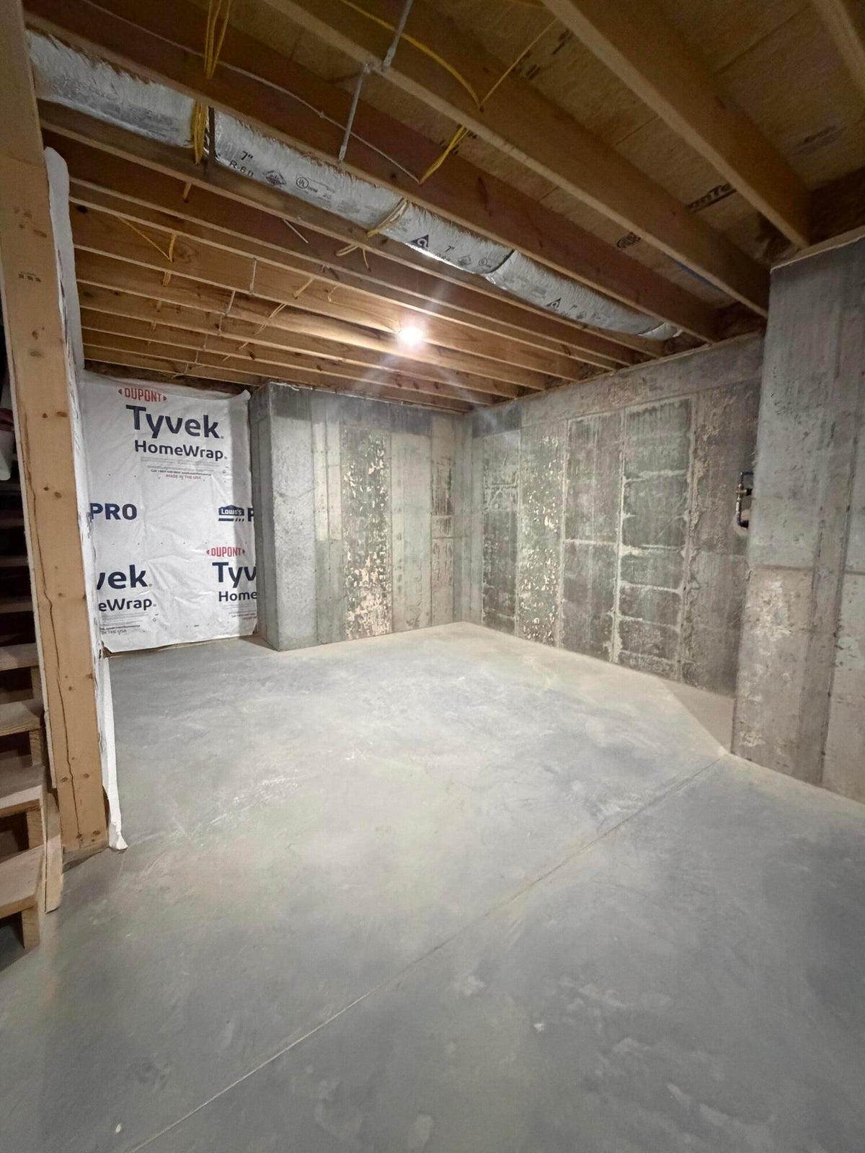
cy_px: 576
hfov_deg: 85.7
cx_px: 432
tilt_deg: -6.9
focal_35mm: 14
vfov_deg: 102.1
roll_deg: +0.1
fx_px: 466
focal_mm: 2.22
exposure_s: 1/60
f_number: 2.2
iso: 1250
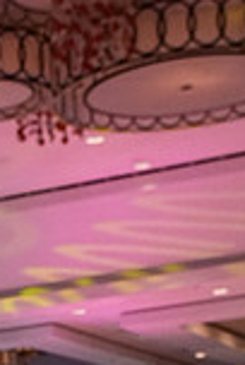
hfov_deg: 9.5
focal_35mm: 137
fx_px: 1392
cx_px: -203
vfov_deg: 13.3
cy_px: 670
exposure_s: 1/320
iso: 3200
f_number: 5.6
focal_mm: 24
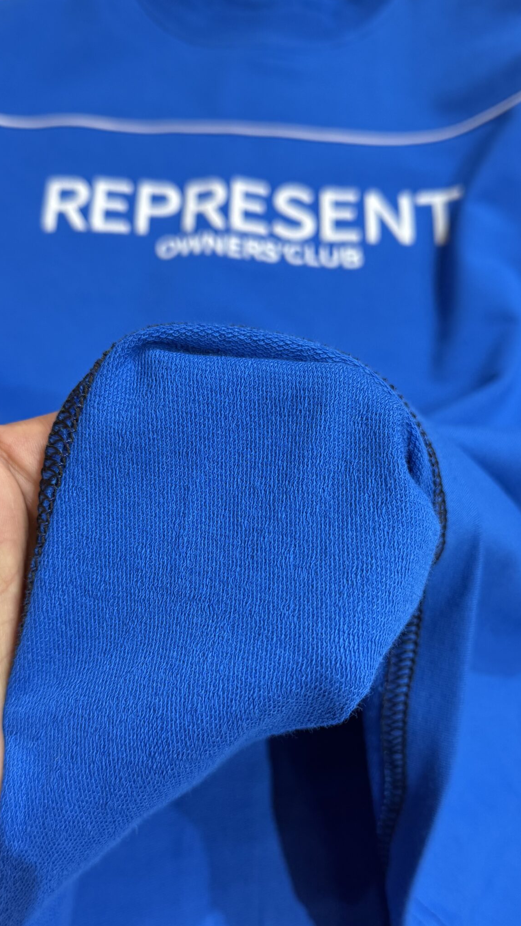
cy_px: 524
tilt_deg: -64.5
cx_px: 244
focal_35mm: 33
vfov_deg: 59.3
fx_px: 810
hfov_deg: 35.6
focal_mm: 6.76
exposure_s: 1/100
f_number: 1.78
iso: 200
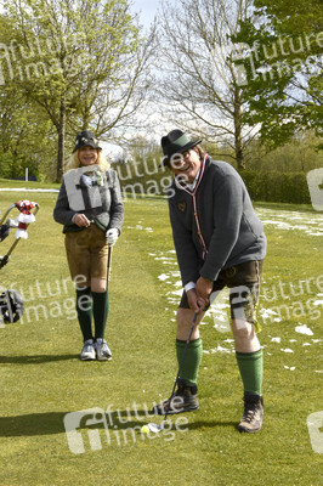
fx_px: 809
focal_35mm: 60
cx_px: 162
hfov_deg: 22.6
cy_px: 243
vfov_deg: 33.4
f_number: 25
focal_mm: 40
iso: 500
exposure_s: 1/160
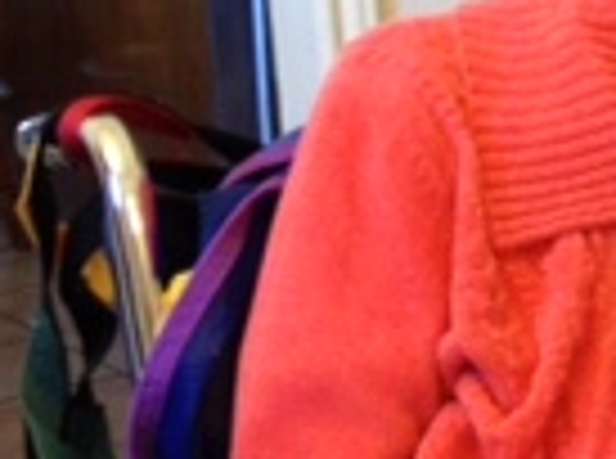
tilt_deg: -15.5
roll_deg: +0.8
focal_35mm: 164
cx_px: 1308
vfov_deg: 9.0
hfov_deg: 10.8
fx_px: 2911
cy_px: 72
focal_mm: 4.28
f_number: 2.4
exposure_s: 1/20
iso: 80
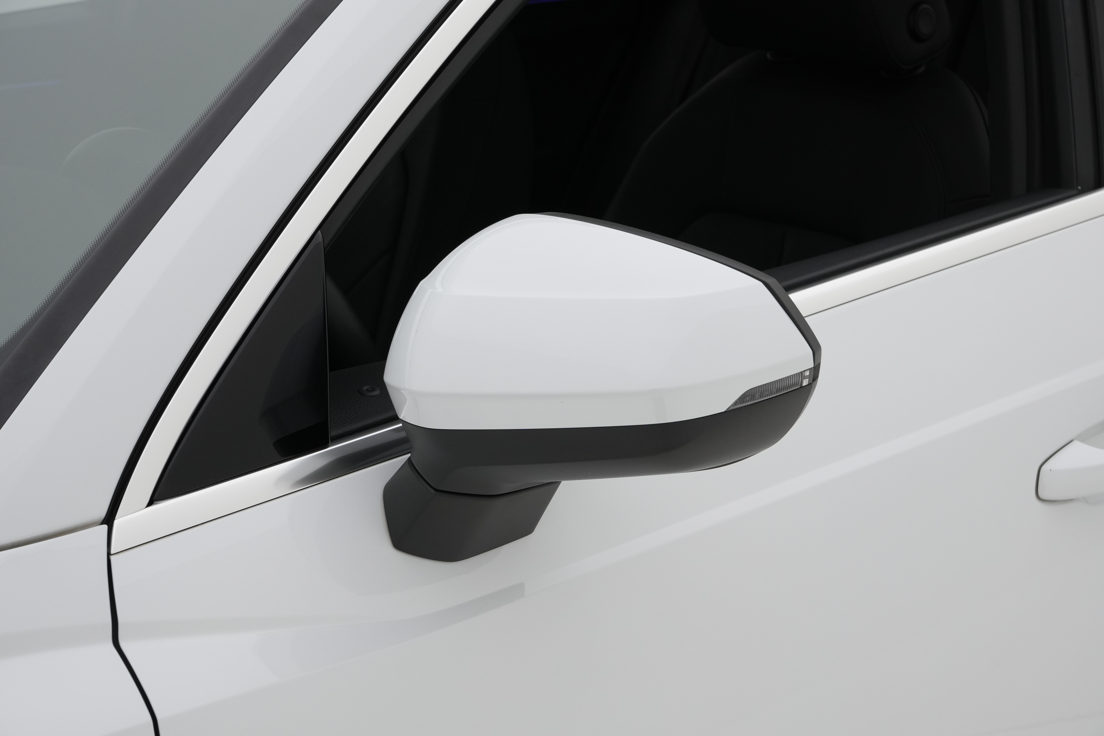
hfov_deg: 27.0
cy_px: 368
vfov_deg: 18.2
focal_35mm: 75
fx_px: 2300
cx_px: 552
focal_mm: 50
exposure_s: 1/125
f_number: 8
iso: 500
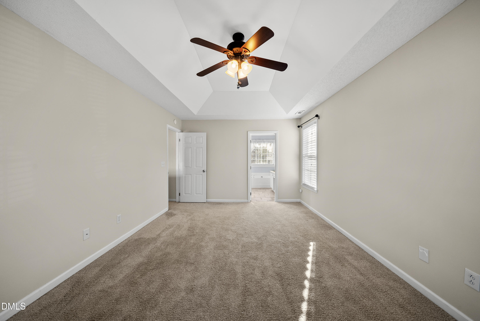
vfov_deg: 90.1
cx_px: 240
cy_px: 160
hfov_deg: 112.6
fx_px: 160
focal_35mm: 12
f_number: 7.1
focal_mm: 12
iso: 800
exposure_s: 1/15
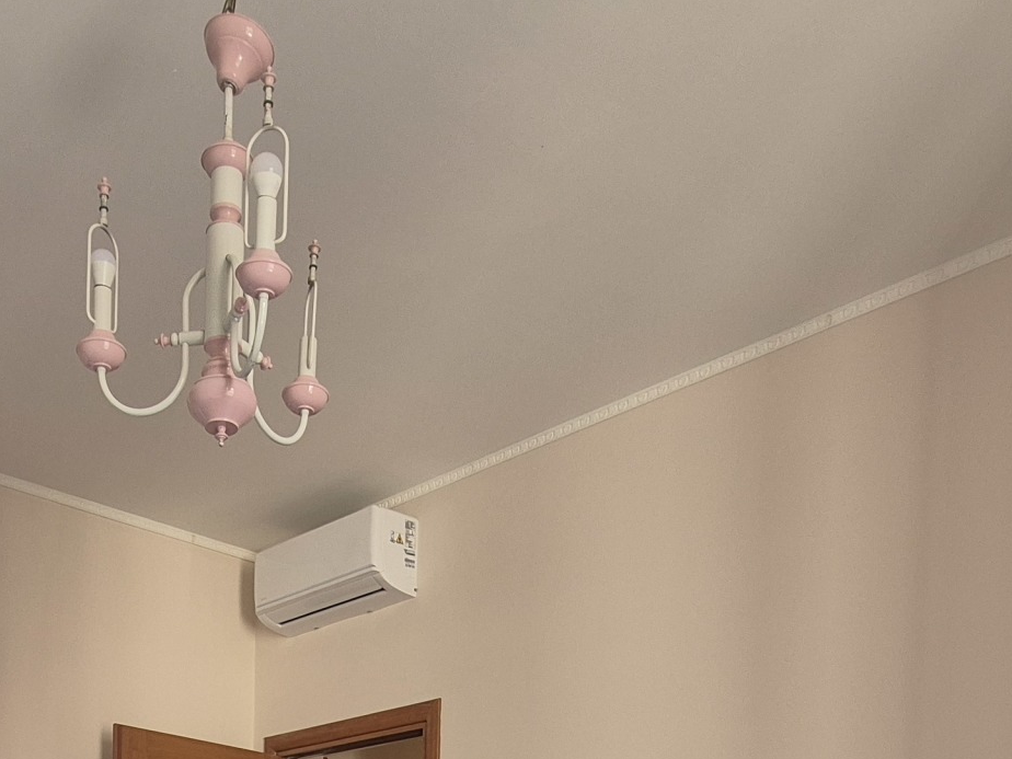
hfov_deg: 49.7
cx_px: 278
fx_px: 1052
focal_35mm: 36
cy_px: 1028
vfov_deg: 30.0
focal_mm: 2.2
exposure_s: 1/50
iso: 80
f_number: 2.2
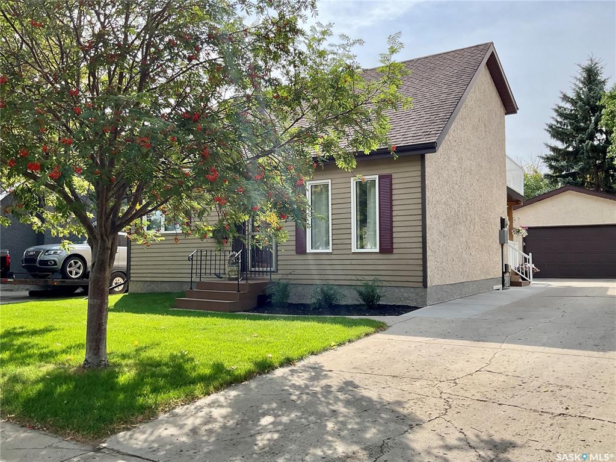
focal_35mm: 29
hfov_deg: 61.7
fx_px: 516
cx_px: 308
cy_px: 231
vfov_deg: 48.2
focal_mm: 3
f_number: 1.8
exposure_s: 1/1168
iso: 16
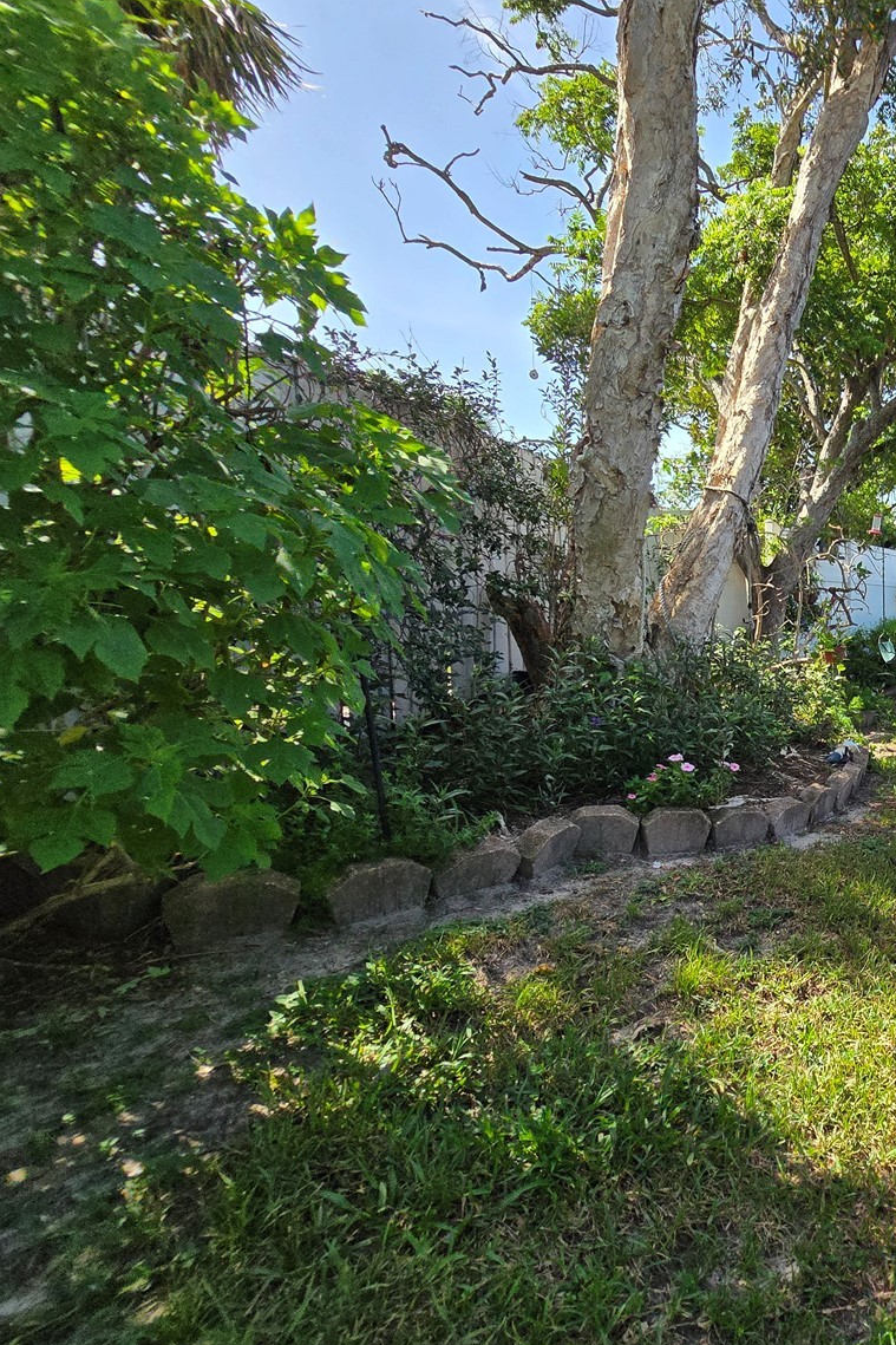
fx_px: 709
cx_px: 916
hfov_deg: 50.6
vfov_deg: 86.9
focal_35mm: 19
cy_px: 688
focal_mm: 2.2
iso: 100
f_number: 2.2
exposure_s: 1/2000
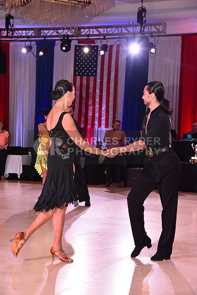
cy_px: 148
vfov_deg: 30.5
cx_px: 98
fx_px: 541
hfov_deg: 20.6
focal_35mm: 66
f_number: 7.1
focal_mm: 66
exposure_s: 1/320
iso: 2500
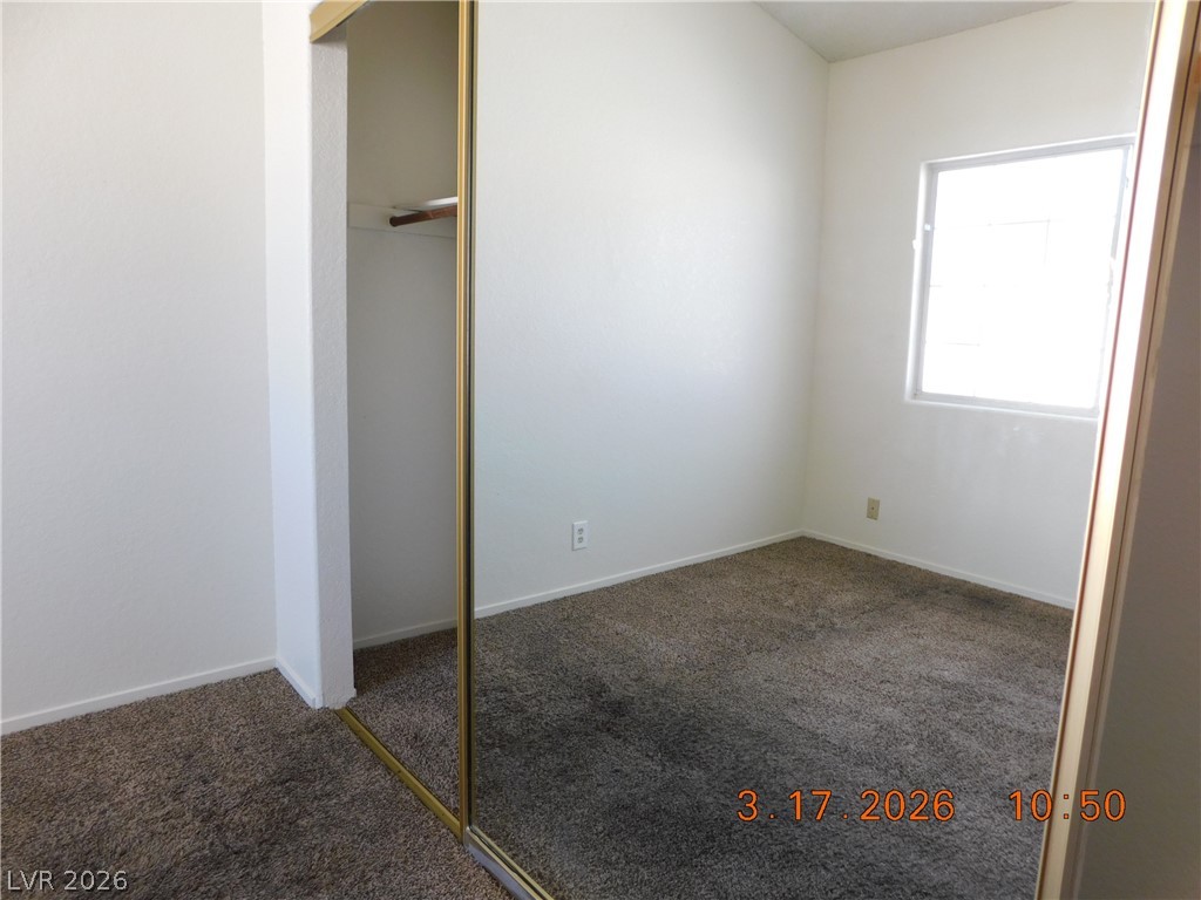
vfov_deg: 58.9
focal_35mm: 23
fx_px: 798
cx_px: 600
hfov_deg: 73.9
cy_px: 450
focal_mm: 4
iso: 125
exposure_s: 1/40
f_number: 3
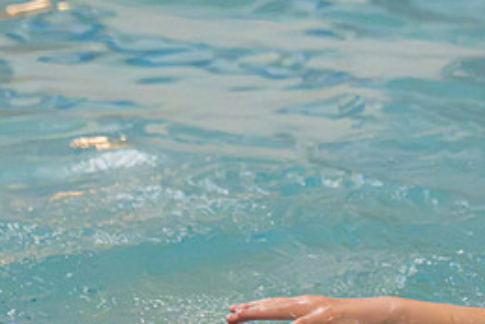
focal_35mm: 515
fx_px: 6942
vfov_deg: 2.7
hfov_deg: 4.0
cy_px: 106
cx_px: 614
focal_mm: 140
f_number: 4
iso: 22800
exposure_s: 1/1000
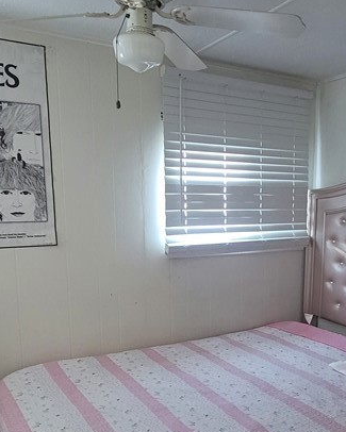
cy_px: 268
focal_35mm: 32
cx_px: 236
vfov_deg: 55.1
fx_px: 409
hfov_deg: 45.0
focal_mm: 2.2
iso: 640
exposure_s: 1/30
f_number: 2.2
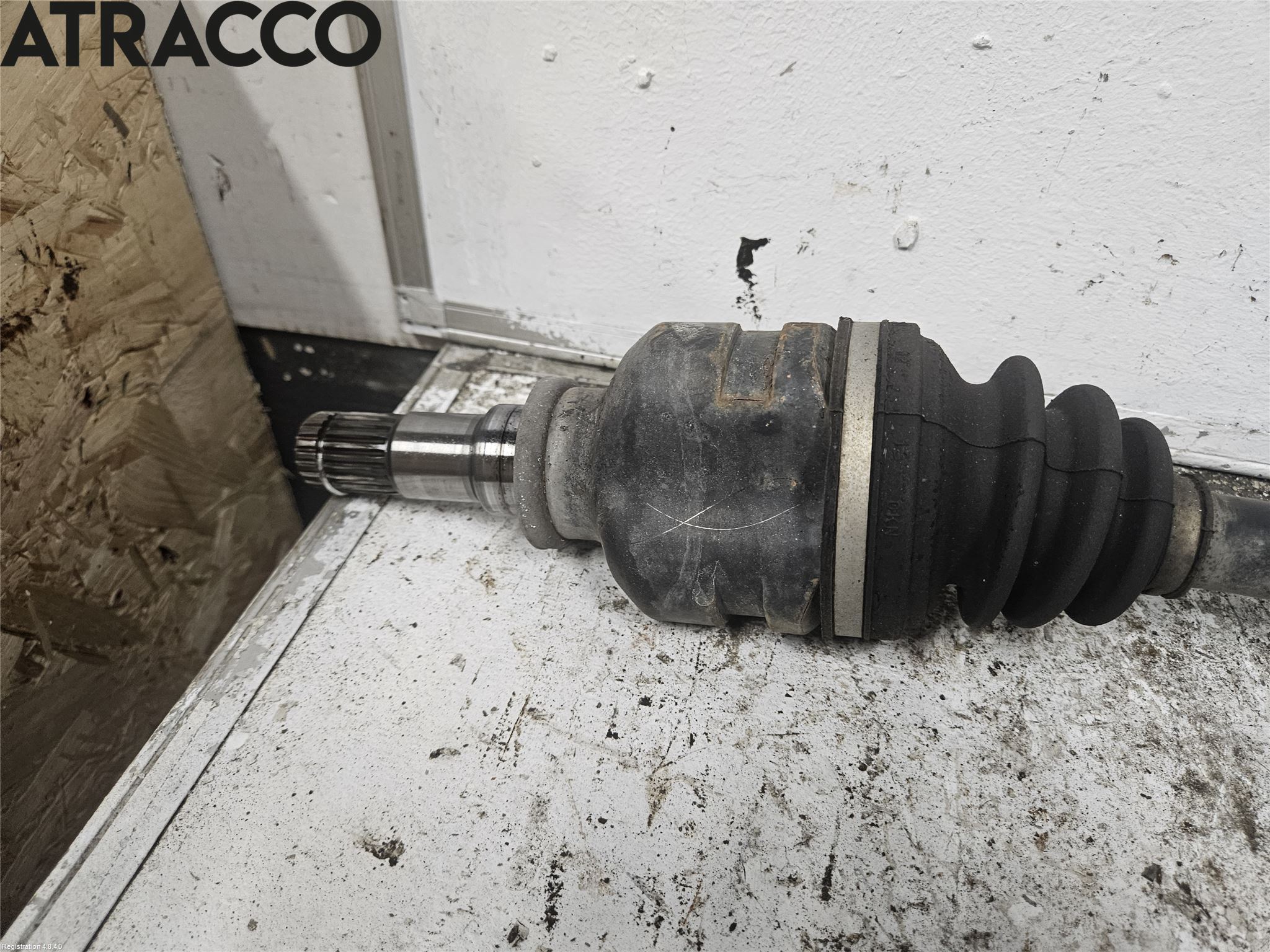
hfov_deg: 73.9
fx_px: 844
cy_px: 476
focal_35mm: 23
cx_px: 635
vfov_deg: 58.9
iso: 320
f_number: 1.8
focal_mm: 5.4
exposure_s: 1/100
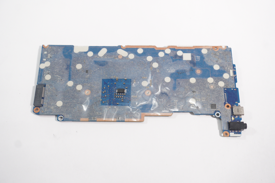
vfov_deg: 29.8
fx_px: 343
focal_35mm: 45
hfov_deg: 43.6
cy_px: 92
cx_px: 138
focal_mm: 30
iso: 800
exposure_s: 1/30
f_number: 5.6
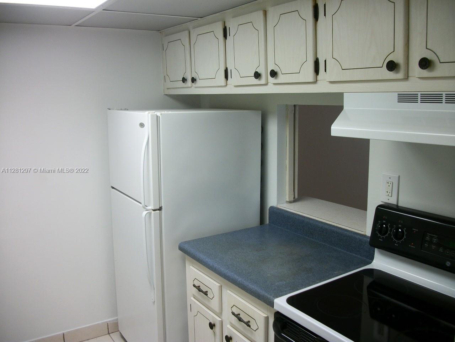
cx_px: 228
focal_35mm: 32
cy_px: 171
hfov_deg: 56.8
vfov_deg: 44.2
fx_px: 421
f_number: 2.9
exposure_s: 1/40
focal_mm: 5.7
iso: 80
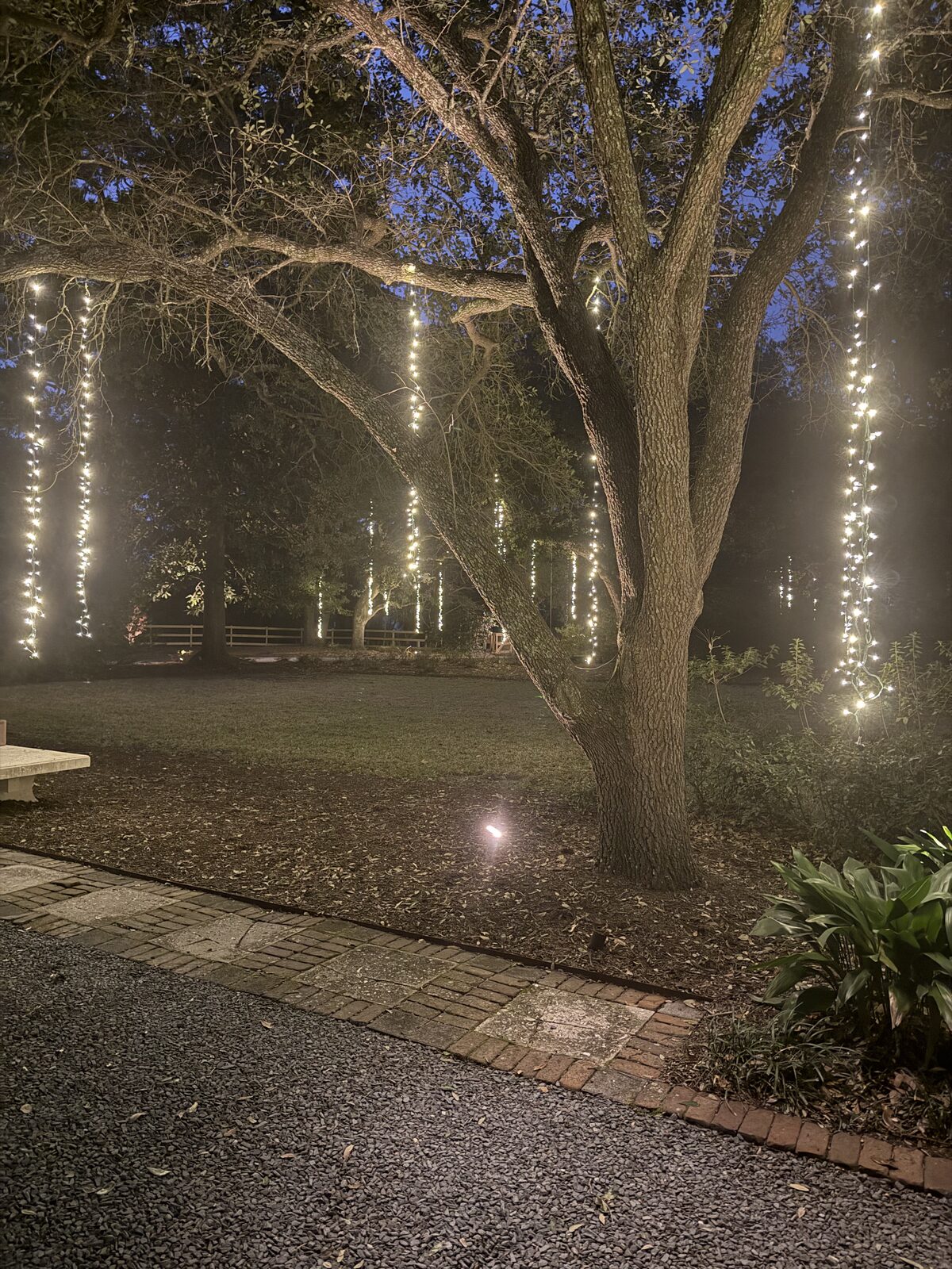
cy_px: 634
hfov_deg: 56.8
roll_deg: -0.5
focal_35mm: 24
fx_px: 880
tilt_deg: -1.0
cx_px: 476
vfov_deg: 71.6
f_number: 1.78
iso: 1600
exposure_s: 1/20
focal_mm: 6.76
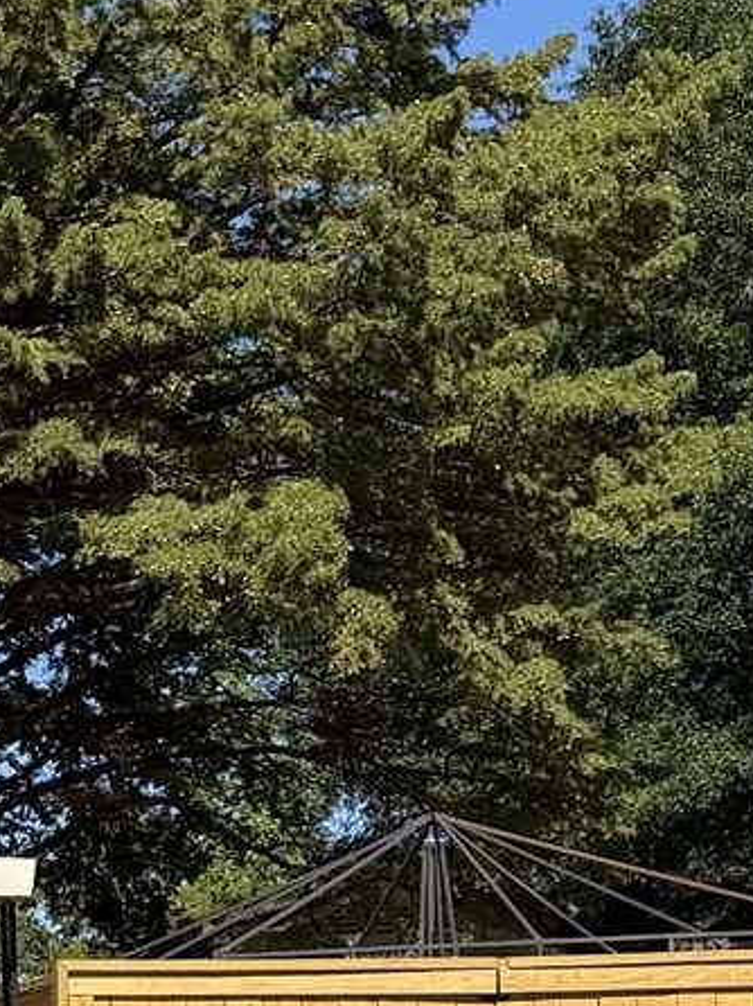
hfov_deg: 11.2
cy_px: 1335
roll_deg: +1.4
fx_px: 3600
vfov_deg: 15.1
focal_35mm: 124
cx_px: -552
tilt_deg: -2.4
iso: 80
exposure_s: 1/4673
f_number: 1.78
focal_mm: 6.76
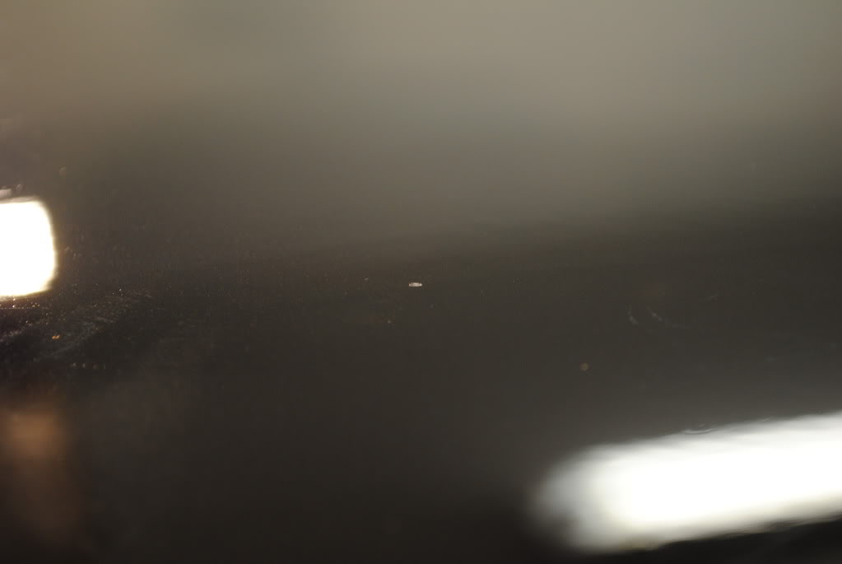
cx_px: 421
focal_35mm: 82
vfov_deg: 16.6
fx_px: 1932
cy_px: 282
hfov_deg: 24.6
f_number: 5.6
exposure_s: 1/30
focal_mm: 55
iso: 400
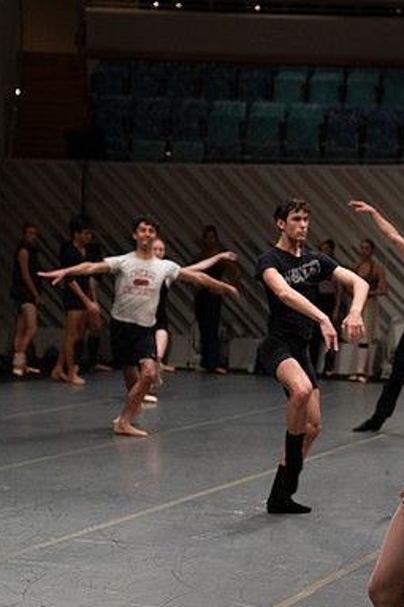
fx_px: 1786
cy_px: 305
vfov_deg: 19.3
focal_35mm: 106
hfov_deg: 12.8
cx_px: 339
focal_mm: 70
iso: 3200
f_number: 4
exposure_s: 1/400
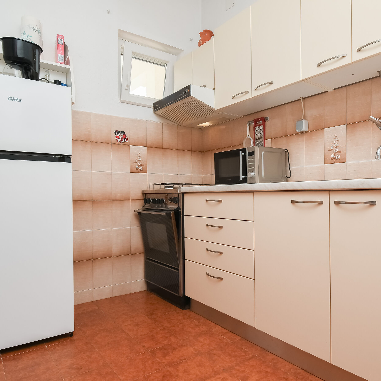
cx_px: 228
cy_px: 195
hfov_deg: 62.4
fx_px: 311
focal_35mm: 25
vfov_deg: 62.9
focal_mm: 13
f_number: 8
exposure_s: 1/100
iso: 160
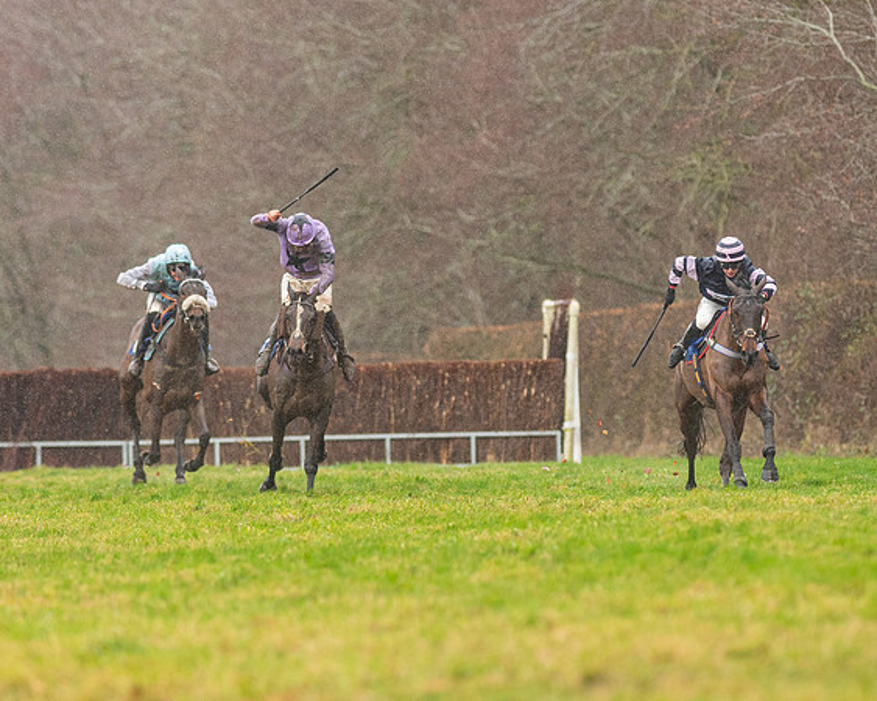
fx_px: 13790
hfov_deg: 3.6
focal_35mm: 531
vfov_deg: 2.9
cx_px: 381
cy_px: 348
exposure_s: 1/1000
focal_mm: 300
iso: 1000
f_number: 5
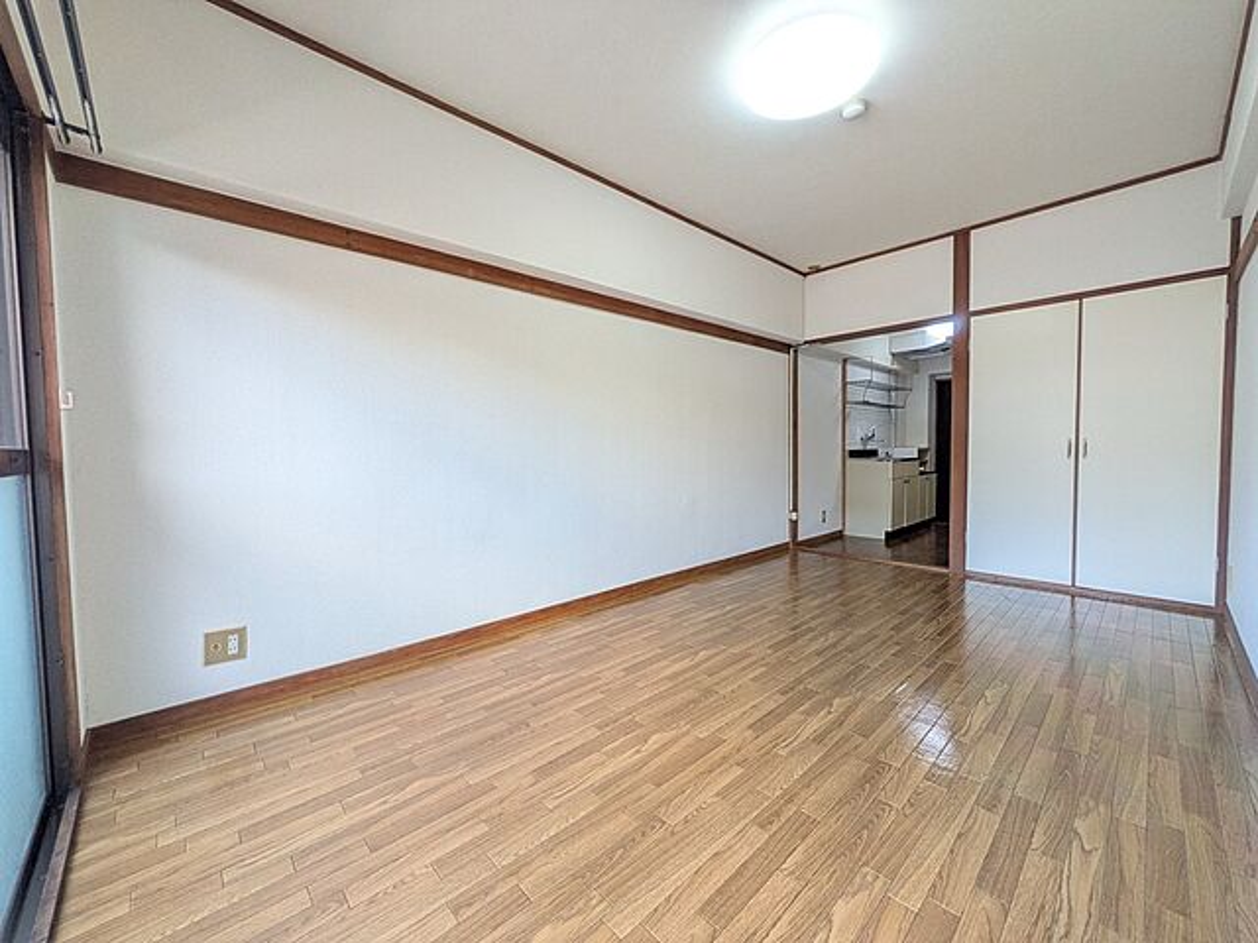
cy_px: 472
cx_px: 629
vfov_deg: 85.7
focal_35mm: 14
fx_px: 509
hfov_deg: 102.1
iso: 138
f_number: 2.2
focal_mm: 1.83
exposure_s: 1/60
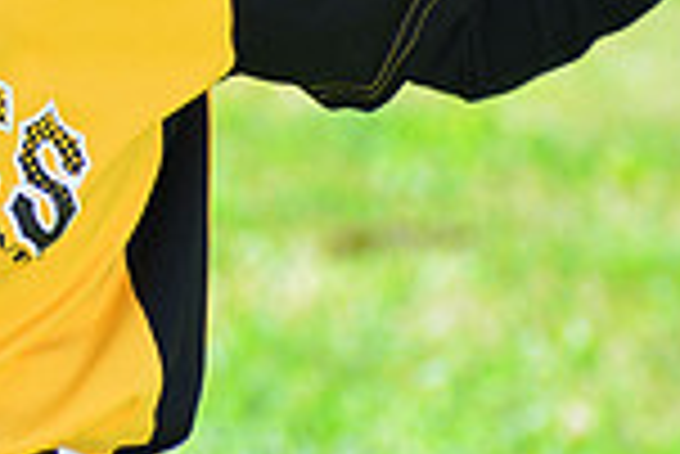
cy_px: -393
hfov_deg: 2.7
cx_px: -41
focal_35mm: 768
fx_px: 14520
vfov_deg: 1.8
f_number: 8
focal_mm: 200
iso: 200
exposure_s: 1/200
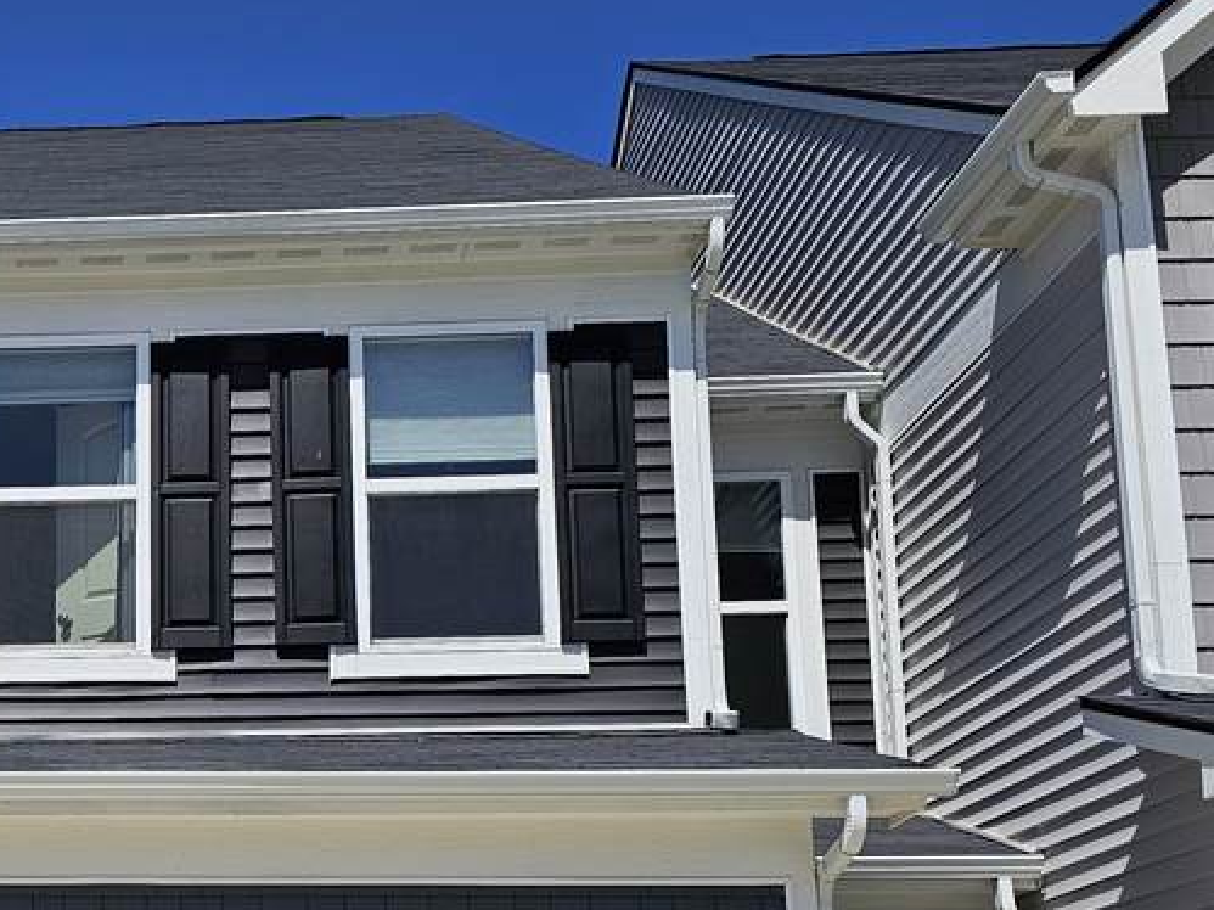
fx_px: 2069
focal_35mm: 59
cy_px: 832
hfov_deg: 30.2
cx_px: -29
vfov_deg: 24.1
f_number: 1.7
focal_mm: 6.3
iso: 12
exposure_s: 1/2000
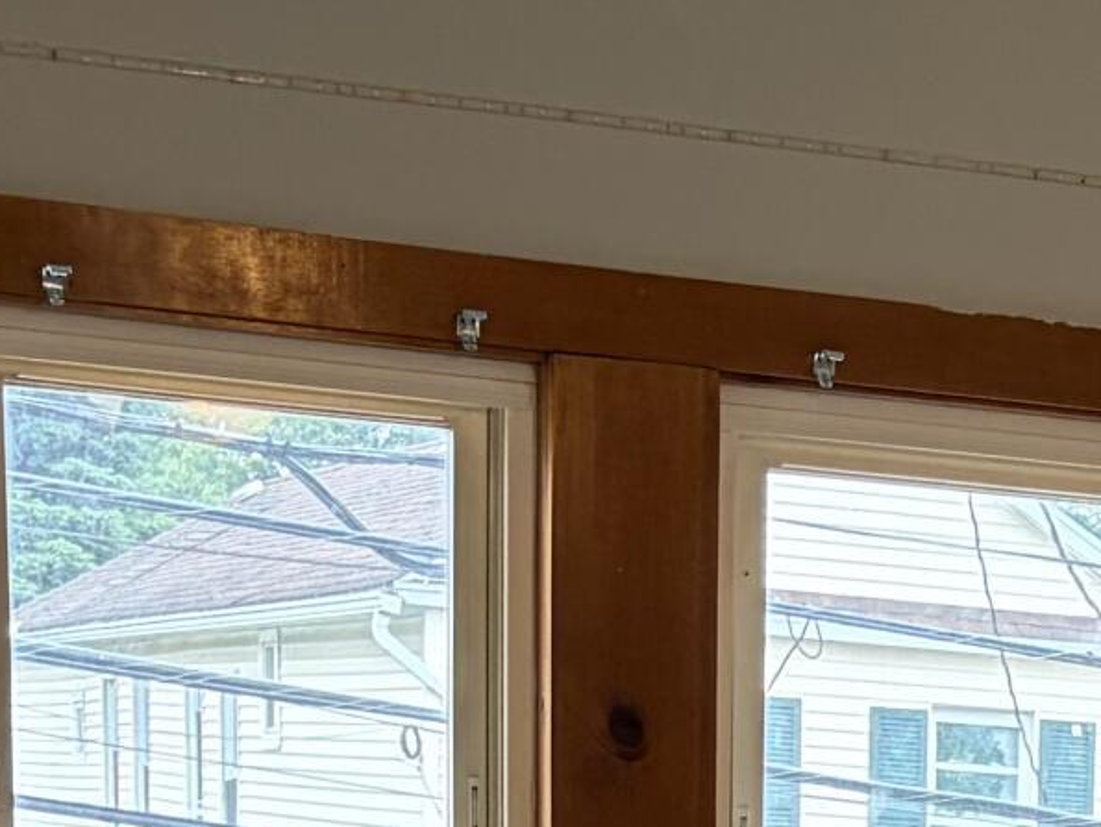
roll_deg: -1.5
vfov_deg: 10.1
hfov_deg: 14.4
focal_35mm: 131
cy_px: 1900
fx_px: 4169
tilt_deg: -11.5
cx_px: 1419
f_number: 1.6
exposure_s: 1/194
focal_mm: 5.96
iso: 125
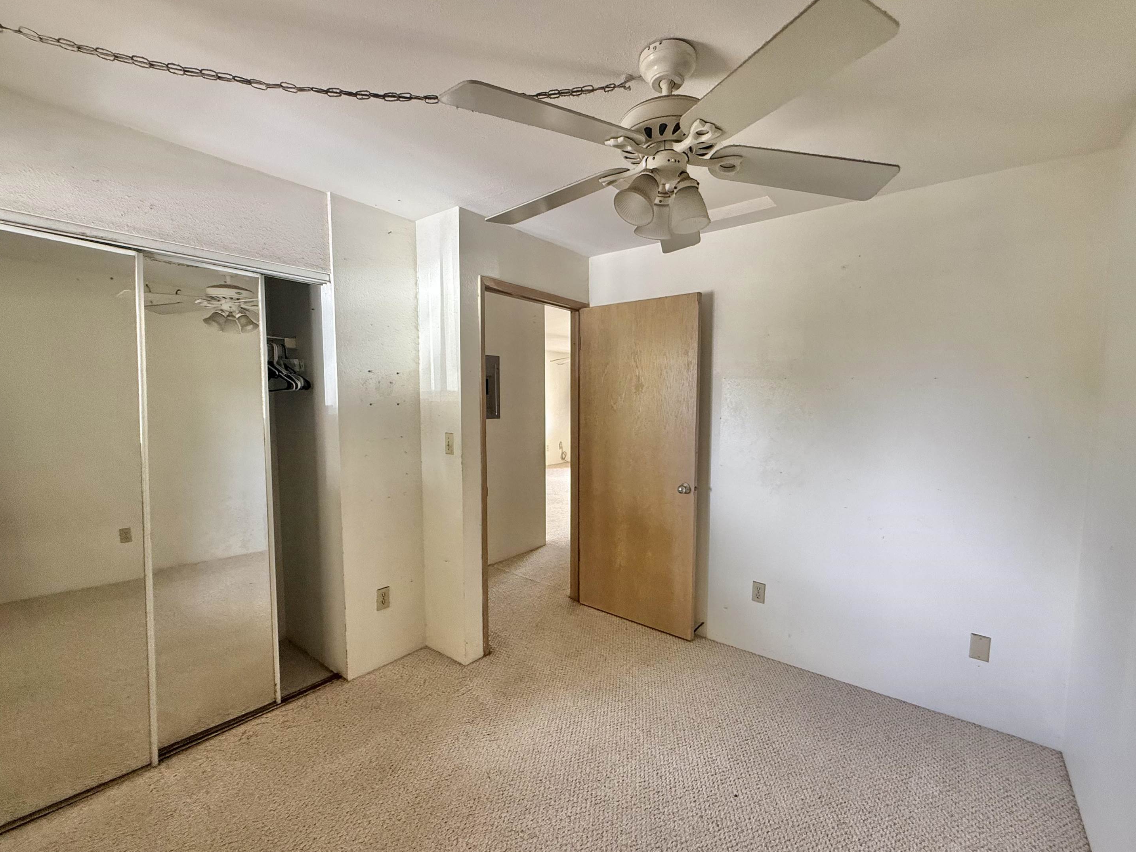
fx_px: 492
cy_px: 439
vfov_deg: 81.7
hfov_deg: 98.1
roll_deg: -0.1
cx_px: 598
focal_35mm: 15
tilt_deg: -4.1
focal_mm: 2.22
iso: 320
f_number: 2.2
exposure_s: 1/99
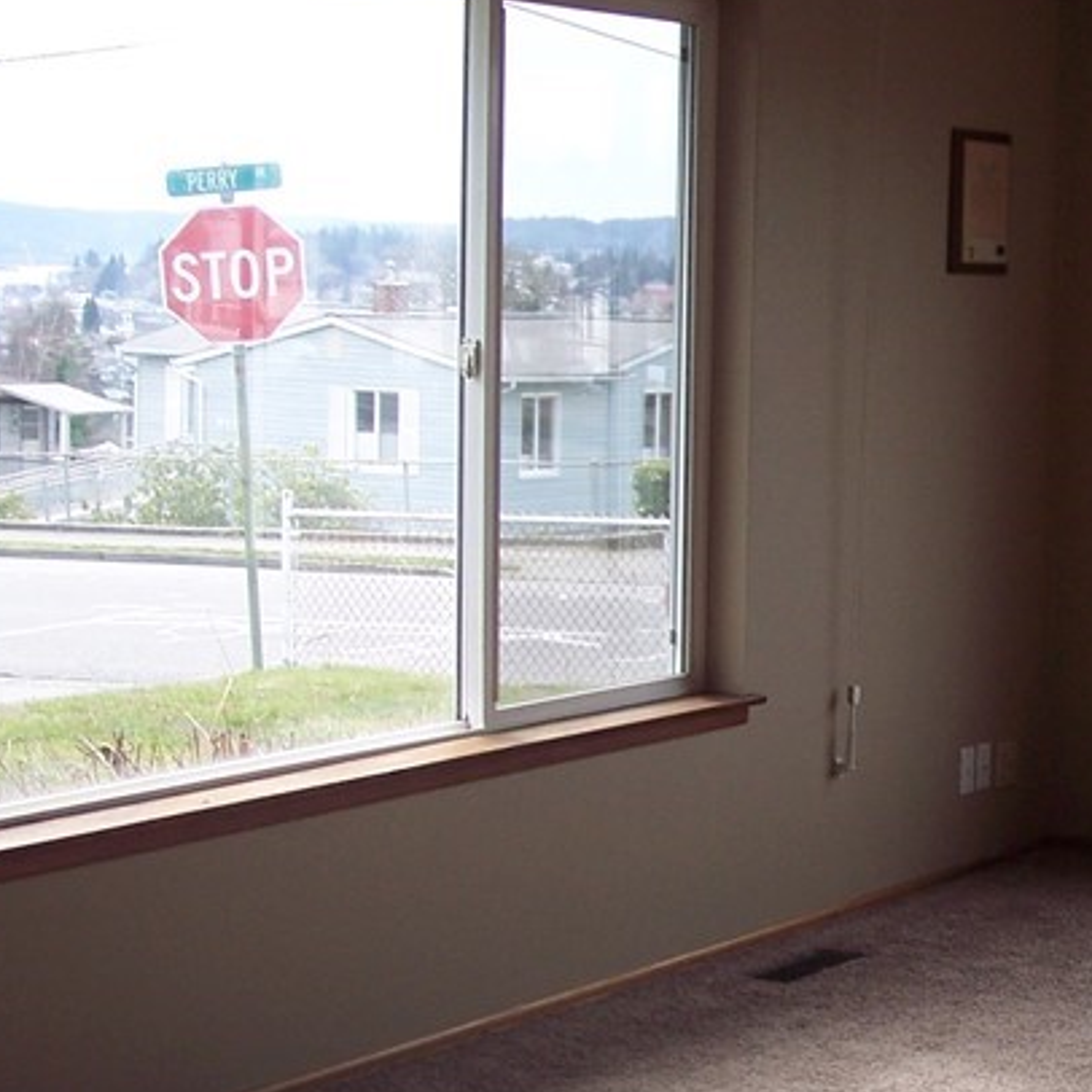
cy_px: 651
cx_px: 1081
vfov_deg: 19.9
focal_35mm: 87
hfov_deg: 19.4
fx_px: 3105
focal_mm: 8
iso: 100
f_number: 3.4
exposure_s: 1/90
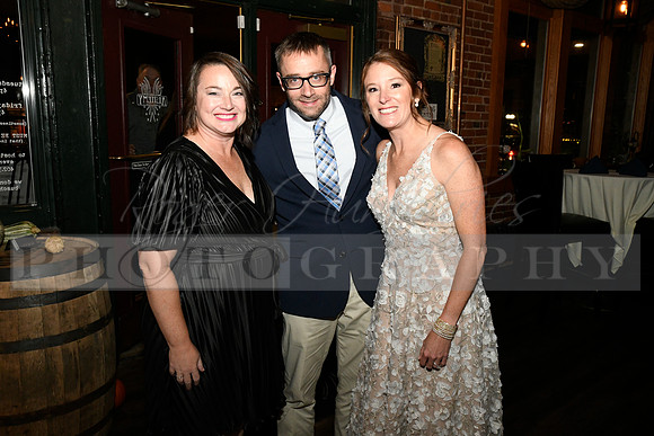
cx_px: 327
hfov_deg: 60.3
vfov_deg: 42.3
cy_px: 218
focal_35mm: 31
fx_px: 563
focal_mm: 31
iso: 6400
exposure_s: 1/60
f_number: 11
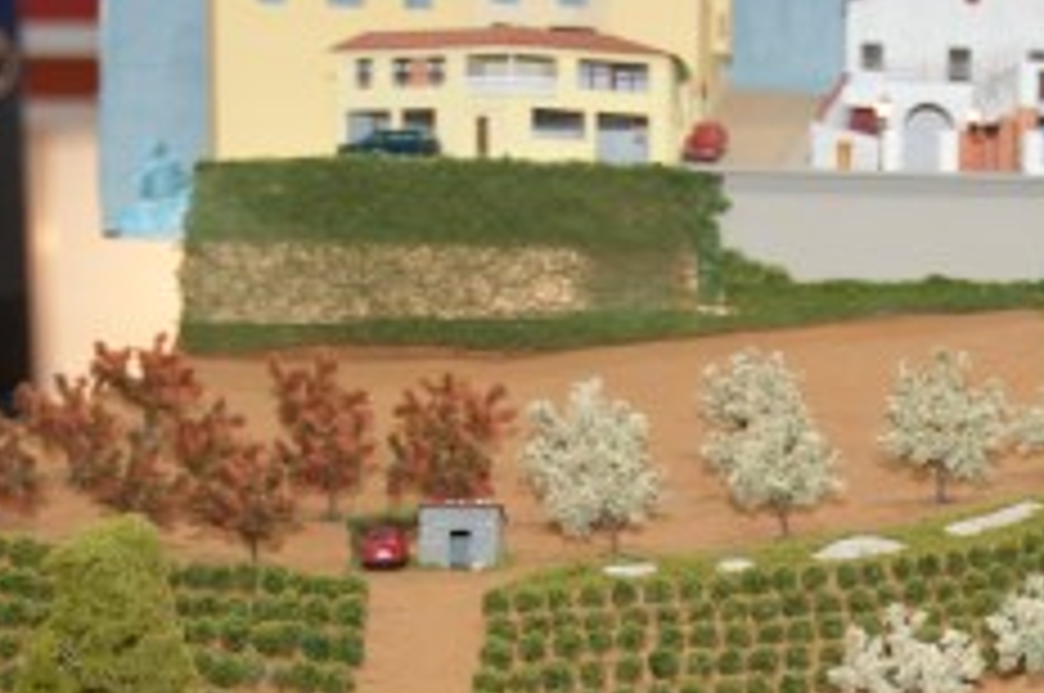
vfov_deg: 7.1
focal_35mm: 192
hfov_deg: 10.6
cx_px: 1094
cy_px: 873
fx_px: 5566
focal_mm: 29
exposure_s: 1/60
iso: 400
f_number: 2.8
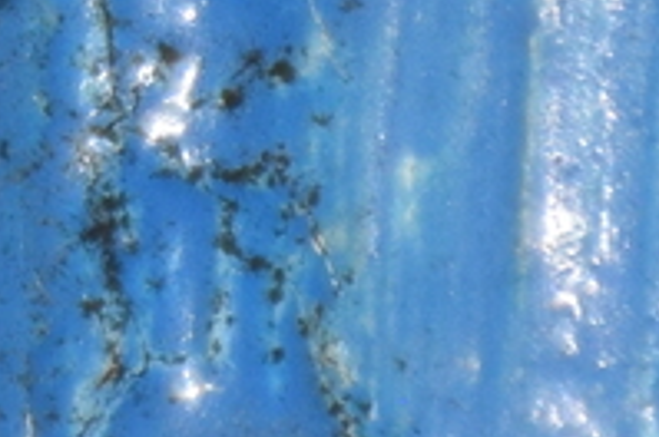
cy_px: -354
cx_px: -525
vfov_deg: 1.3
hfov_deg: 2.0
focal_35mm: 1015
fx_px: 18550
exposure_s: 1/60
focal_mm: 140
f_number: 7.1
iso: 320
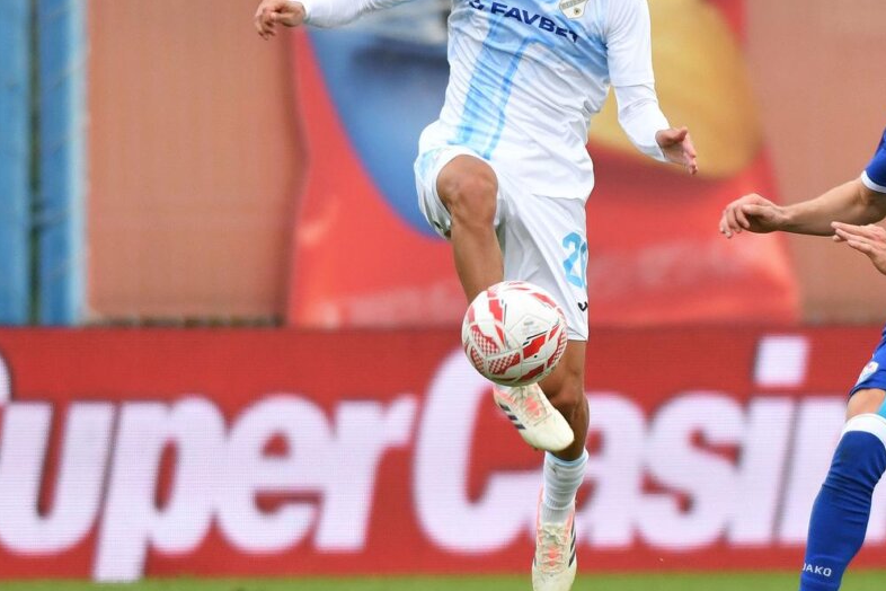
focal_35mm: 577
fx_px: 14200
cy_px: 272
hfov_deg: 3.6
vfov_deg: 2.4
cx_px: 525
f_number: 4
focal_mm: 360
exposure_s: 1/1250
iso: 1000
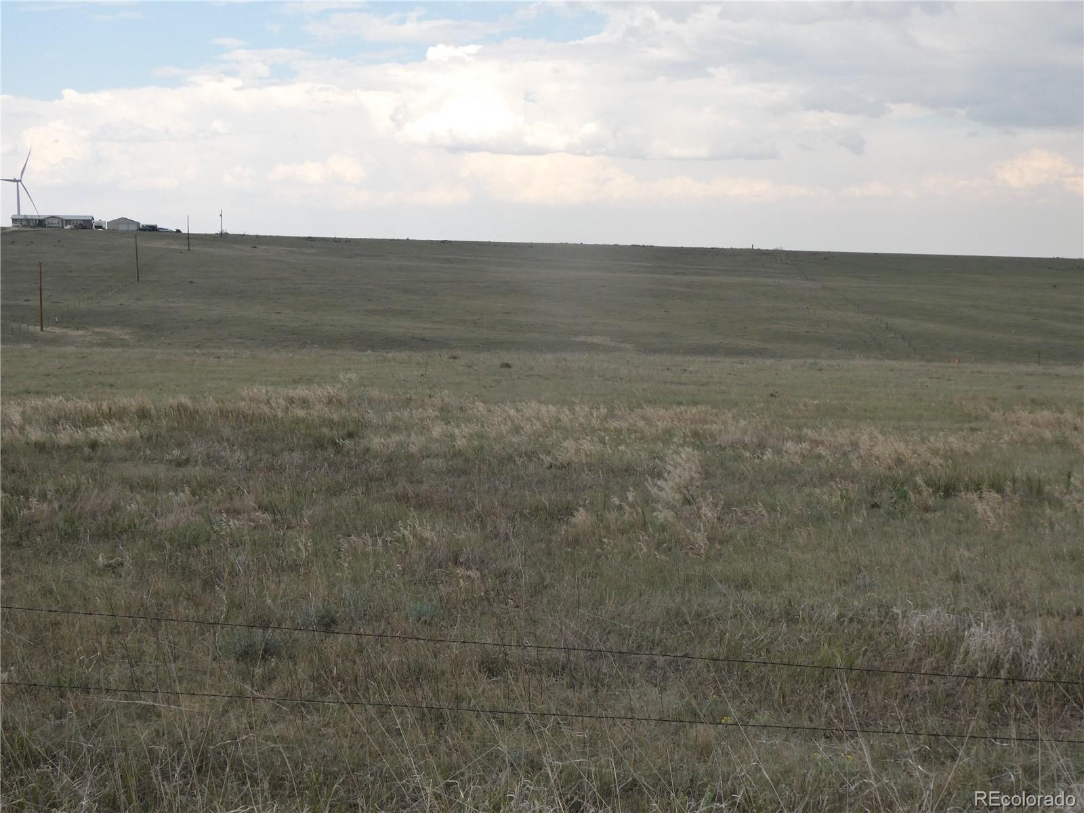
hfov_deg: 42.9
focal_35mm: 44
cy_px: 406
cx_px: 542
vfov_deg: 32.9
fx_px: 1378
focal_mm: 7.8
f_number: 3.9
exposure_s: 1/250
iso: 80
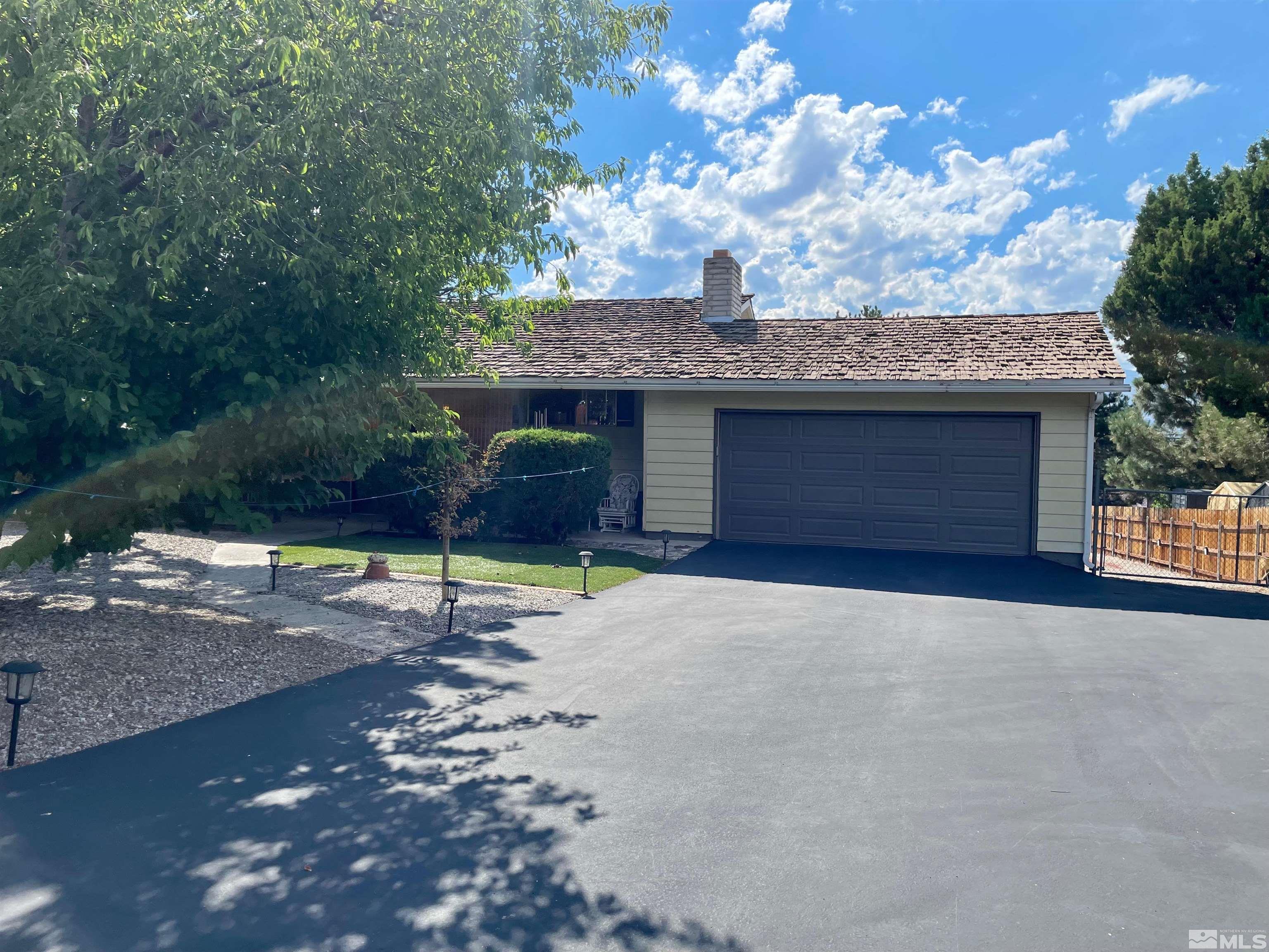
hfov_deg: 67.3
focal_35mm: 26
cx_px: 634
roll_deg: -0.6
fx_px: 953
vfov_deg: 53.1
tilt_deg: -1.9
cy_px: 476
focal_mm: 4.2
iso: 32
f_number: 1.6
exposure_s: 1/3401
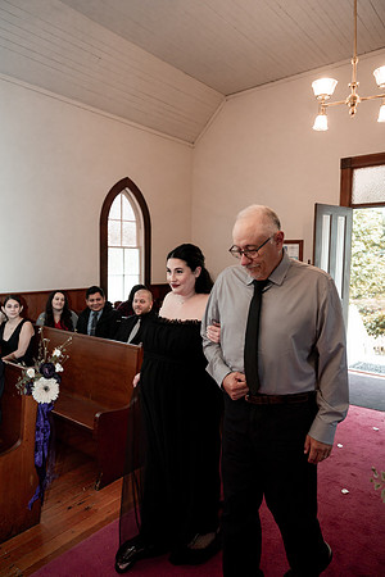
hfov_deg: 53.1
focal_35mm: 24
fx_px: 385
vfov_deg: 73.7
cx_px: 192
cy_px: 288
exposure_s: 1/250
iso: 500
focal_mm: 24
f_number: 2.8
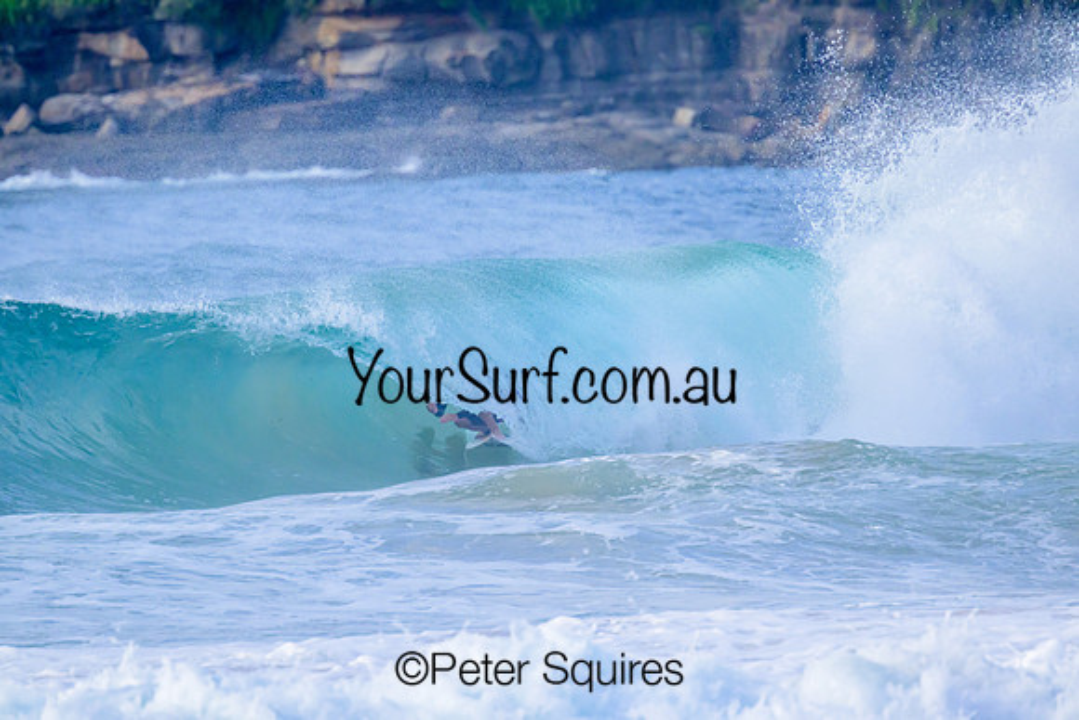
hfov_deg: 2.6
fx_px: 23982
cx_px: 540
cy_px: 360
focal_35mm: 800
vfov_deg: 1.7
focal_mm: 800
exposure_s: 1/2000
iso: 2000
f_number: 11
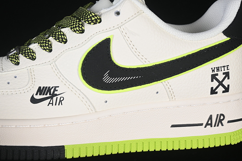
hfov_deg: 27.0
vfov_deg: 18.2
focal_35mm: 75
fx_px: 504
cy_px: 80
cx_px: 121
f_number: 7.1
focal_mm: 50
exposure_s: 1/80
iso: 160
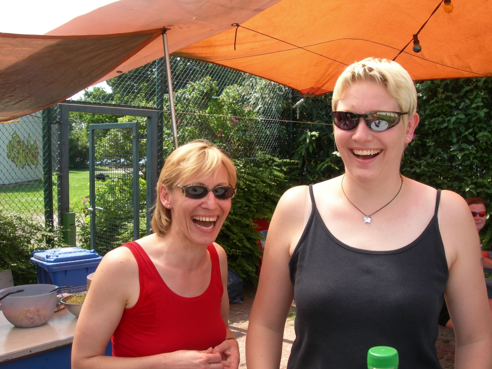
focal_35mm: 38
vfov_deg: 37.7
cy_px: 184
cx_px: 246
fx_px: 540
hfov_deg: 49.0
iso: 50
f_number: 4.8
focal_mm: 7.8
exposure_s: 1/173
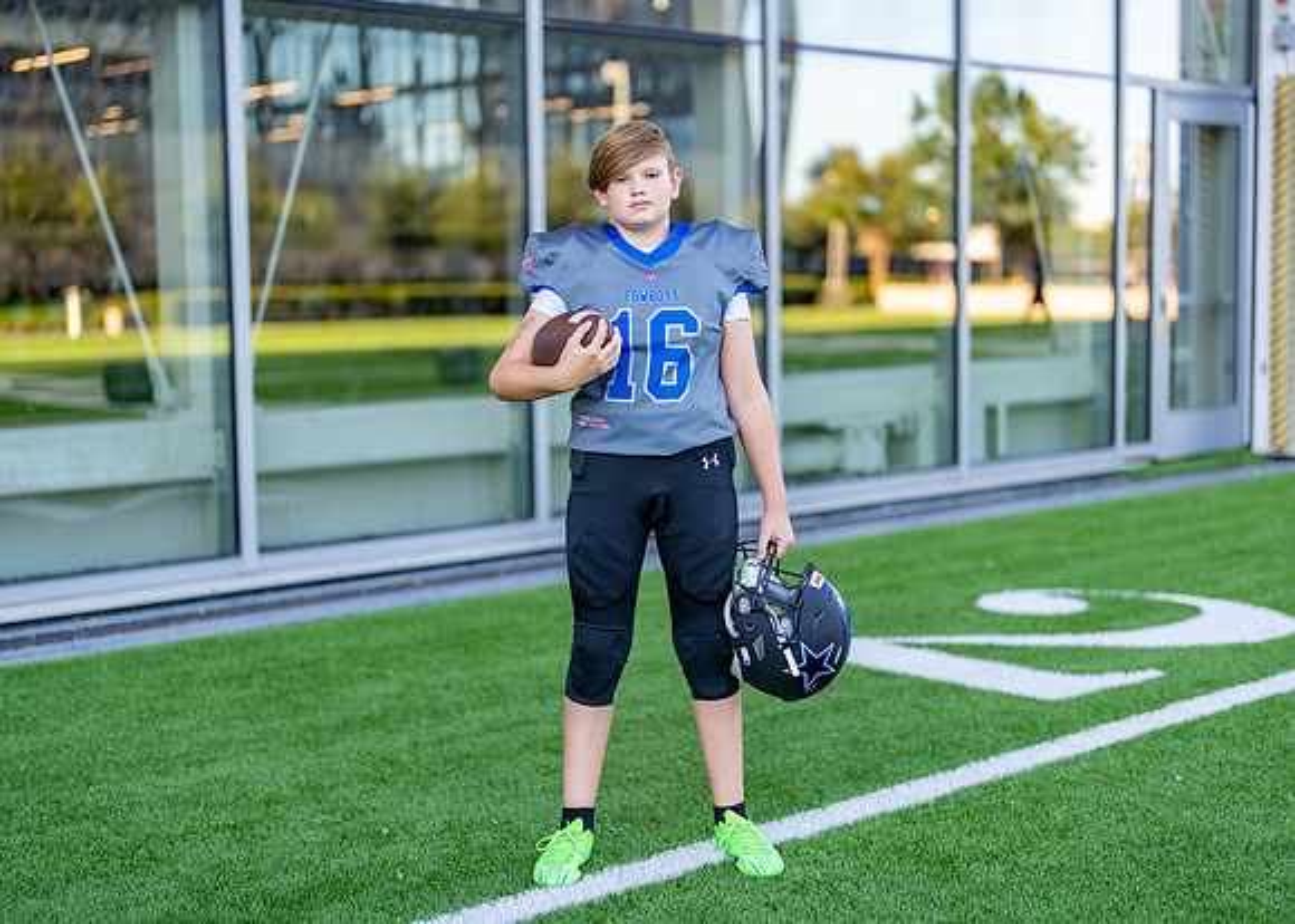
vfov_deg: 25.9
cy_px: 462
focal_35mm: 55
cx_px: 648
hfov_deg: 35.7
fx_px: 2010
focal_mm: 50
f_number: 1.2
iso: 100
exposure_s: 1/640
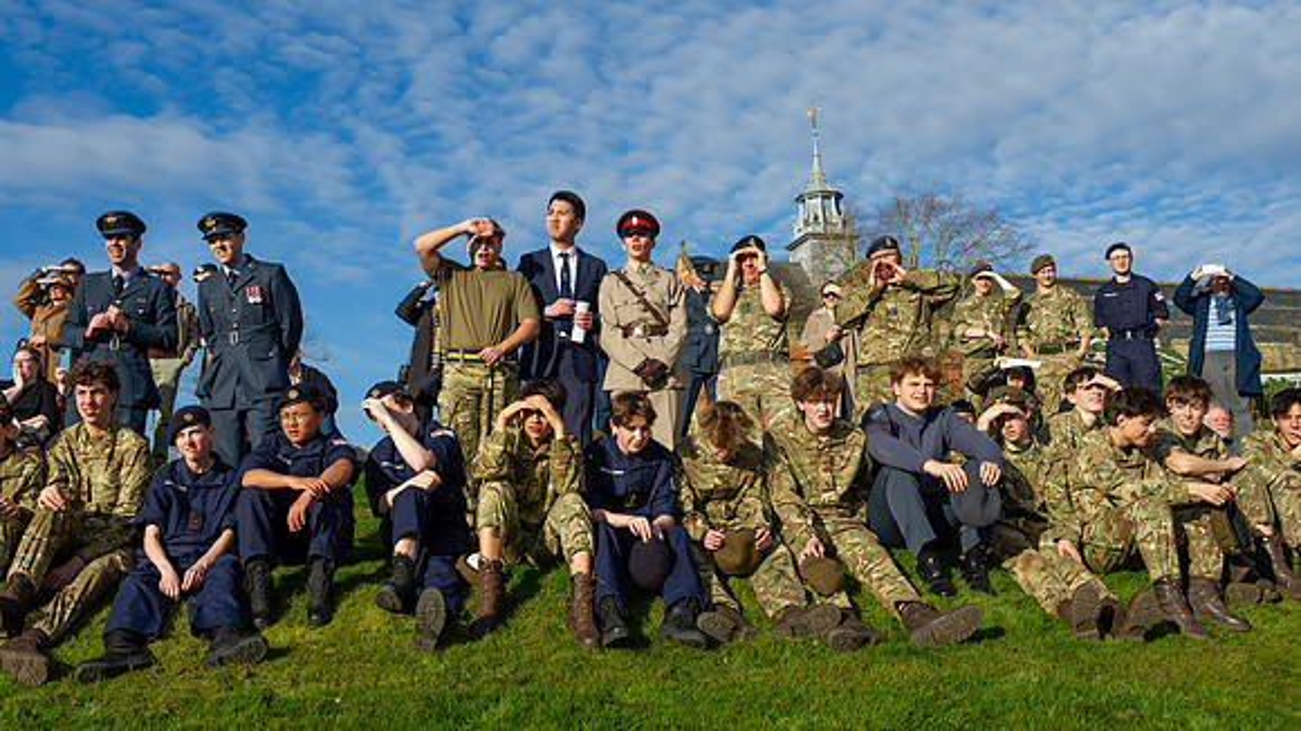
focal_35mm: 43
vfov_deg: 27.9
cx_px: 567
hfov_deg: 47.7
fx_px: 1469
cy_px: 318
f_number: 8
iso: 125
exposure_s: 1/400
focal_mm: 36
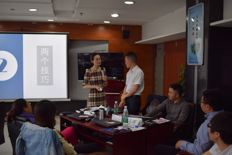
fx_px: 261
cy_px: 78
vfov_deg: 33.0
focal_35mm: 40
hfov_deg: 47.9
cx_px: 116
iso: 400
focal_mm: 27
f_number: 4
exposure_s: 1/60
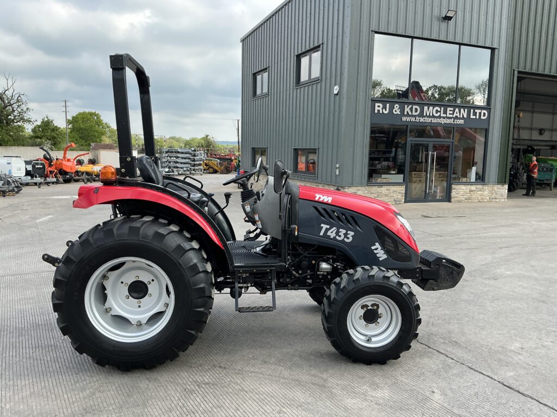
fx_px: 451
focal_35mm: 28
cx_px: 278
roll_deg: -1.6
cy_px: 208
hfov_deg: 63.4
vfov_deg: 49.7
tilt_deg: -5.8
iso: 25
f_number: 1.8
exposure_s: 1/683
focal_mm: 3
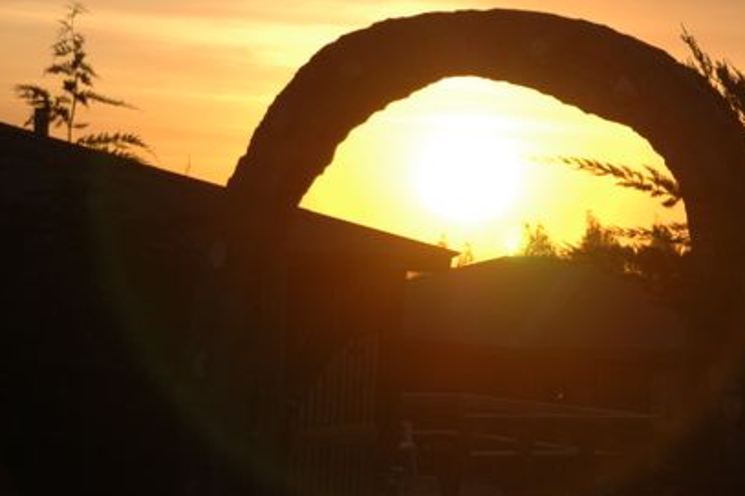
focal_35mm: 144
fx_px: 2973
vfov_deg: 9.5
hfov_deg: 14.3
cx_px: 500
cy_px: 211
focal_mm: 65
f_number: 5.3
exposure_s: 1/500
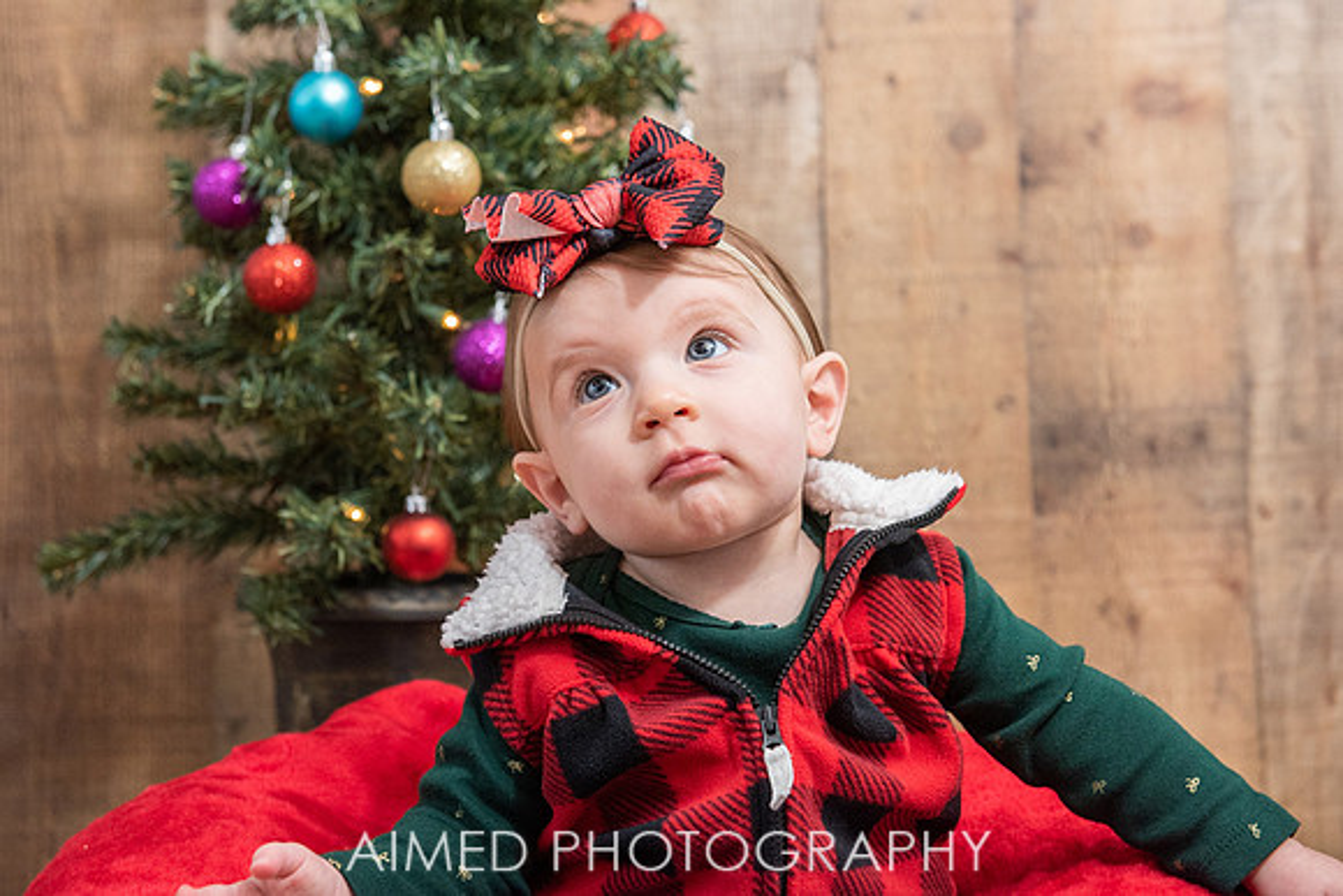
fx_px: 2661
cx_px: 672
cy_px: 448
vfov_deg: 19.1
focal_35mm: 71
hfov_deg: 28.3
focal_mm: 70
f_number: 5.6
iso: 1600
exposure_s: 1/250
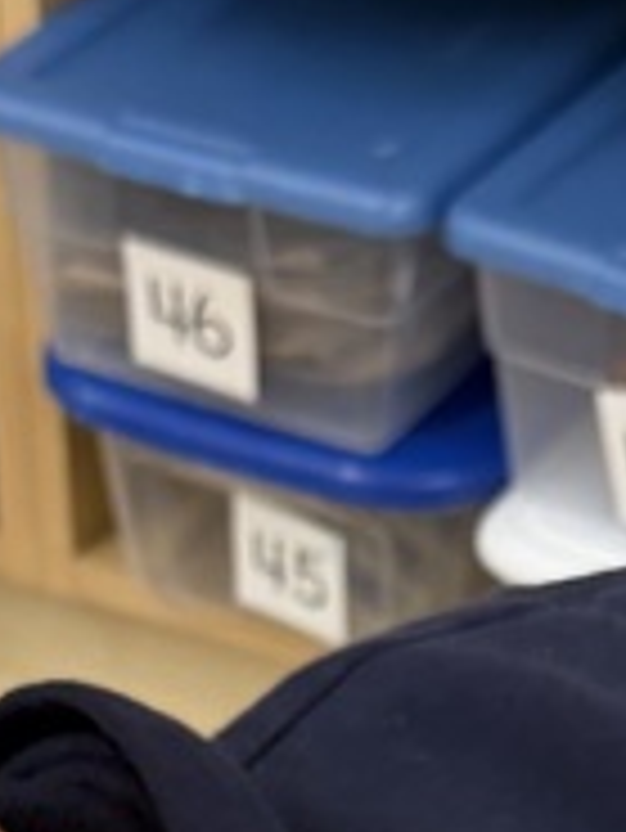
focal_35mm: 133
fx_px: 3203
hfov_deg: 11.1
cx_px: 563
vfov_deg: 13.6
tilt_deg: -45.0
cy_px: 1367
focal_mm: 6.76
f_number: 1.78
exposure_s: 1/60
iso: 200
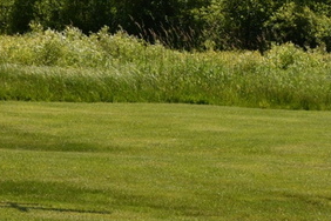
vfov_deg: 5.2
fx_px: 2400
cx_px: 95
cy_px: -55
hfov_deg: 7.9
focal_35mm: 261
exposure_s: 1/800
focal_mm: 62
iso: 800
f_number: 14
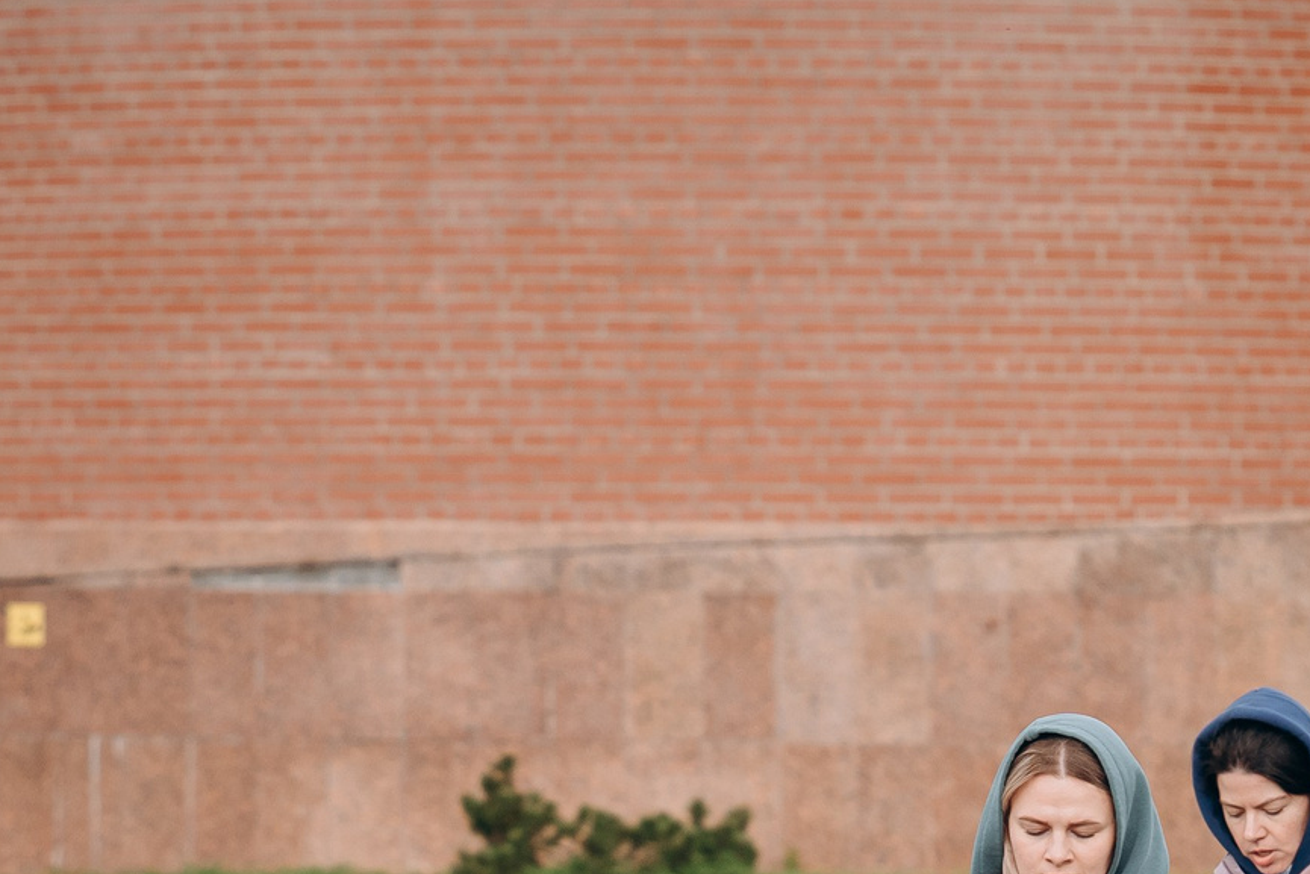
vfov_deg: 3.7
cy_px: 1226
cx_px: 1501
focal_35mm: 367
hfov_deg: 5.6
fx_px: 13356
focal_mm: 124
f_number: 5
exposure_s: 1/640
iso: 400
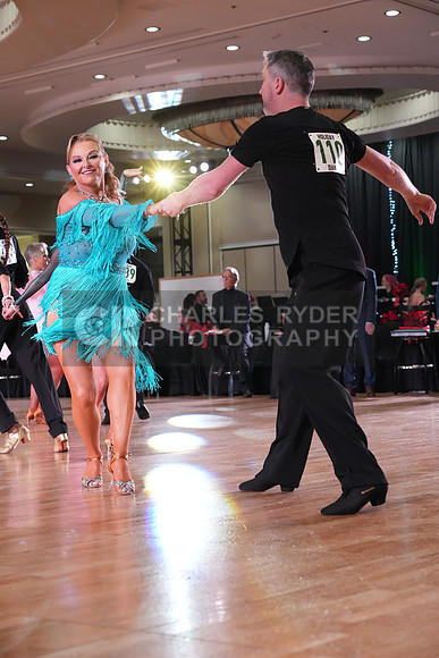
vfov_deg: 27.7
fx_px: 1334
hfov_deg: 18.7
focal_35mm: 73
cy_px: 329
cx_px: 220
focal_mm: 73
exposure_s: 1/320
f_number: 5.6
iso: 5000
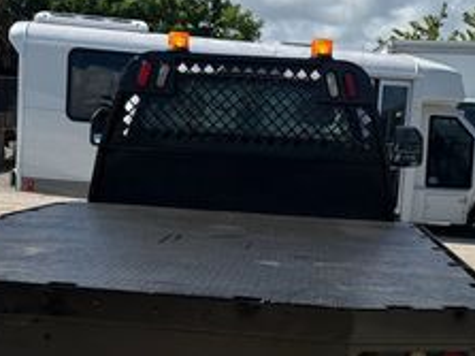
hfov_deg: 28.2
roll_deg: +2.6
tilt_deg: -5.1
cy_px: 279
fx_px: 946
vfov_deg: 21.1
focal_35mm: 69
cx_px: 243
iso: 80
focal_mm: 6.76
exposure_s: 1/6173
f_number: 1.78
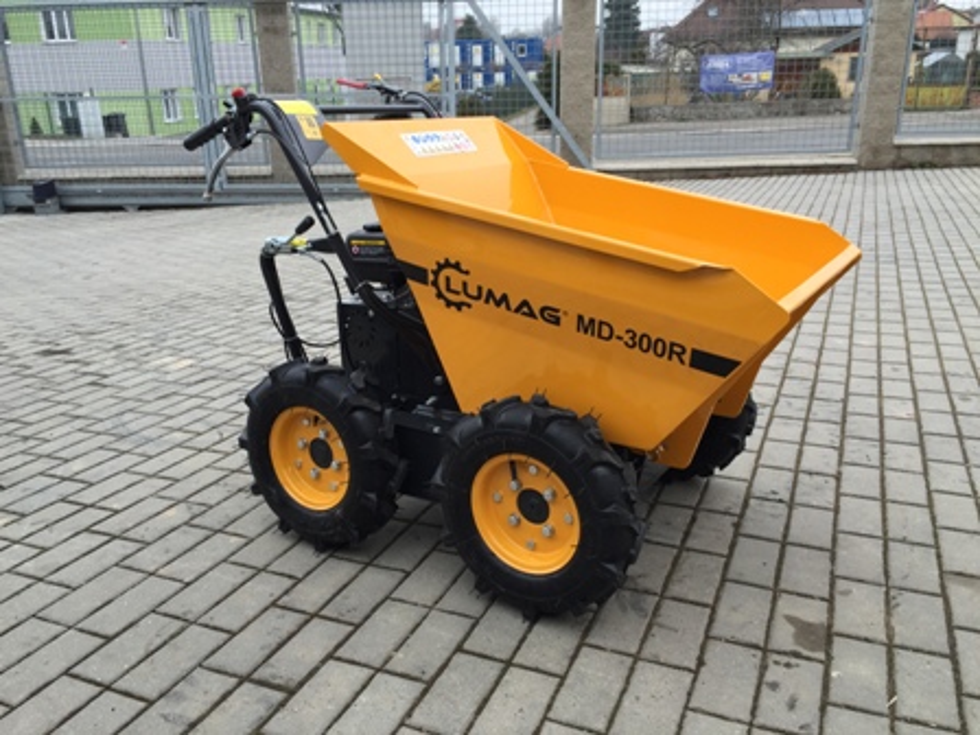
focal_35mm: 29
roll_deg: +1.3
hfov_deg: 61.7
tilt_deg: -19.0
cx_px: 490
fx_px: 821
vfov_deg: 48.2
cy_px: 368
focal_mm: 4.15
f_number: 2.2
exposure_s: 1/286
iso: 32
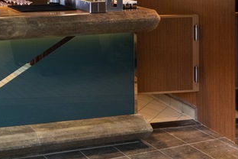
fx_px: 344
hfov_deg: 31.1
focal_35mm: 52
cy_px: -41
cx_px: -59
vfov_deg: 23.4
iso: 1600
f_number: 5.6
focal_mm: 18
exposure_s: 1/60
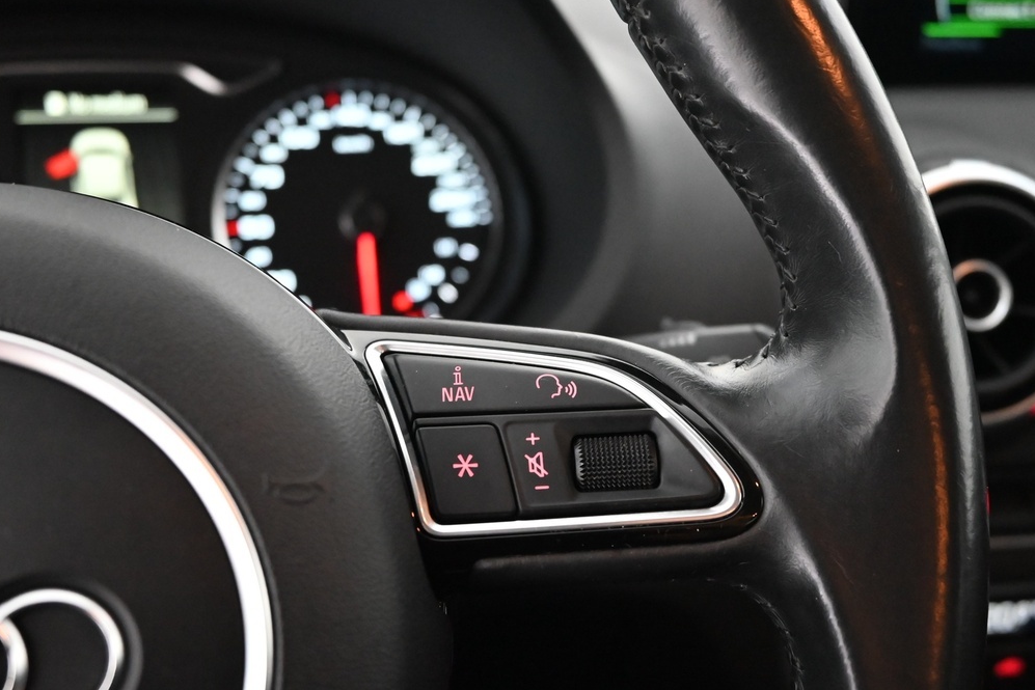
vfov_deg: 34.1
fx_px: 1121
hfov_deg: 49.5
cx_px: 551
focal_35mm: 39
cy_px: 421
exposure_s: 1/60
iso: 5600
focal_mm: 24
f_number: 4
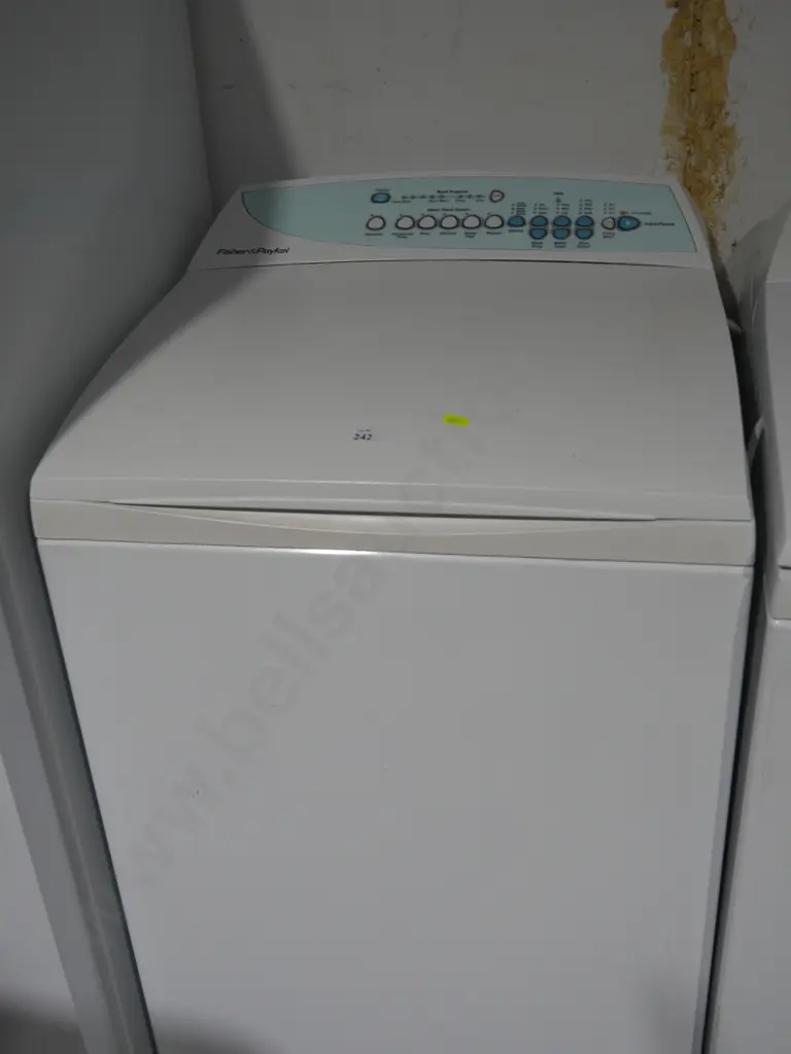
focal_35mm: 40
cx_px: 396
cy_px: 527
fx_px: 1219
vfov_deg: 46.8
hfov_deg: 36.0
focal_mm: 20
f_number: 4.5
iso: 200
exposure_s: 1/80
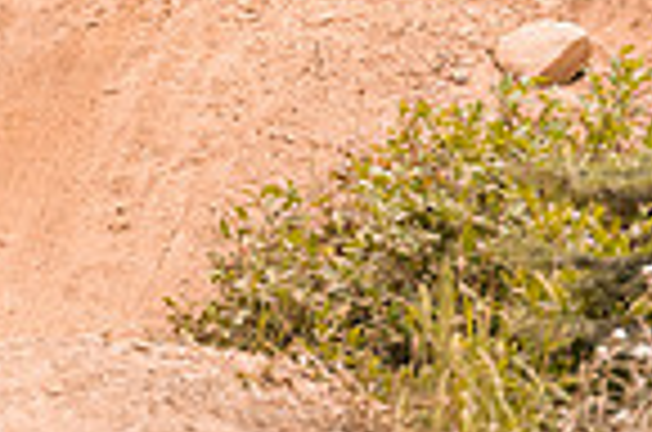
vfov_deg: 1.7
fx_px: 14114
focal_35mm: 781
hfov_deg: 2.6
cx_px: -22
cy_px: -302
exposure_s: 1/1600
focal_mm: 195
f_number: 2.8
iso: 640
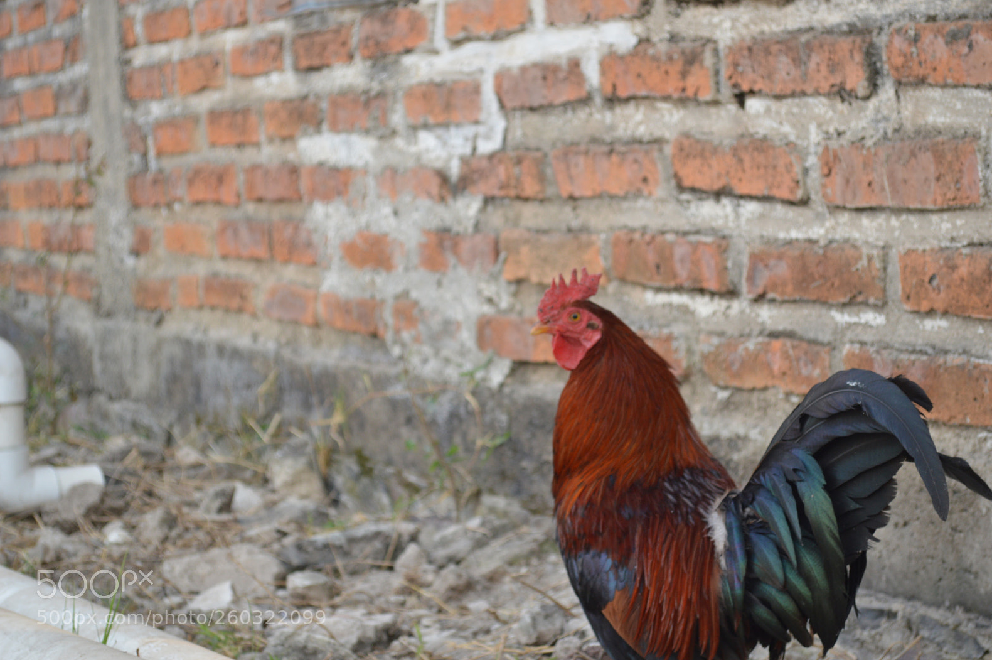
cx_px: 499
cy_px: 333
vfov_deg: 16.3
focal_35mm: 84
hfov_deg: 24.4
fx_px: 2299
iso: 200
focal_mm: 55
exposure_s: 1/100
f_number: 5.6
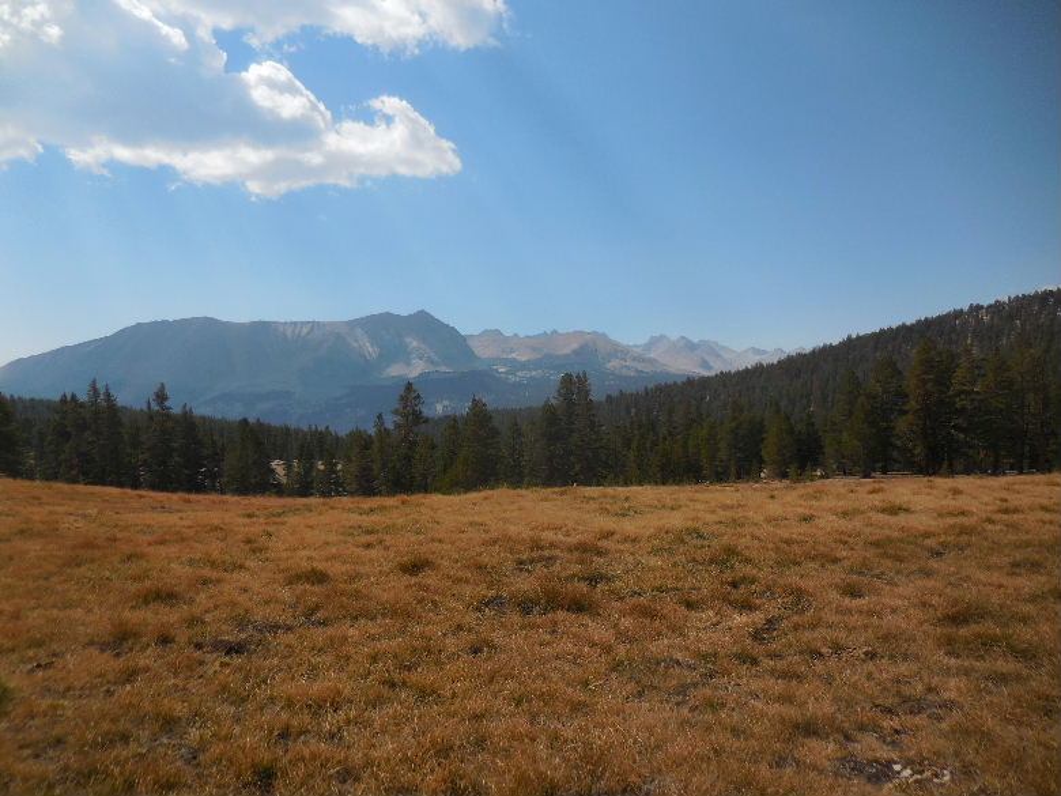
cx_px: 530
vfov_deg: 54.9
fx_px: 766
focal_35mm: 25
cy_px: 398
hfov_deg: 69.4
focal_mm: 4.5
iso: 125
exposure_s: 1/800
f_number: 6.6
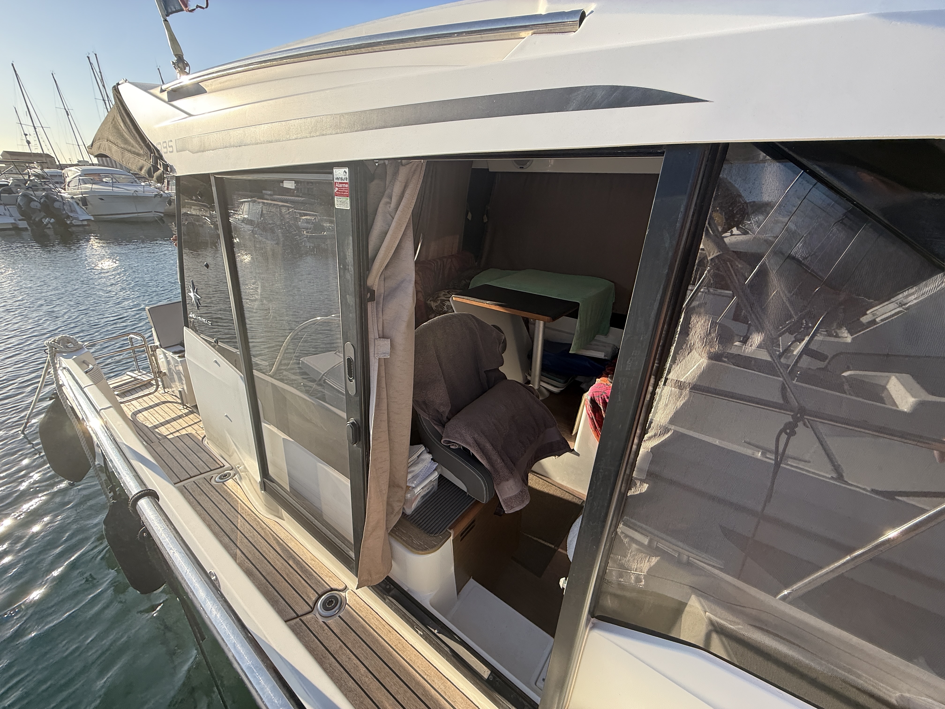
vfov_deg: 85.7
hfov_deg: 102.1
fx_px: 382
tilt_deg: -22.1
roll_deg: -1.8
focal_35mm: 14
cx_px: 472
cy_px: 354
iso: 64
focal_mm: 2.22
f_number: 2.2
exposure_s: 1/439
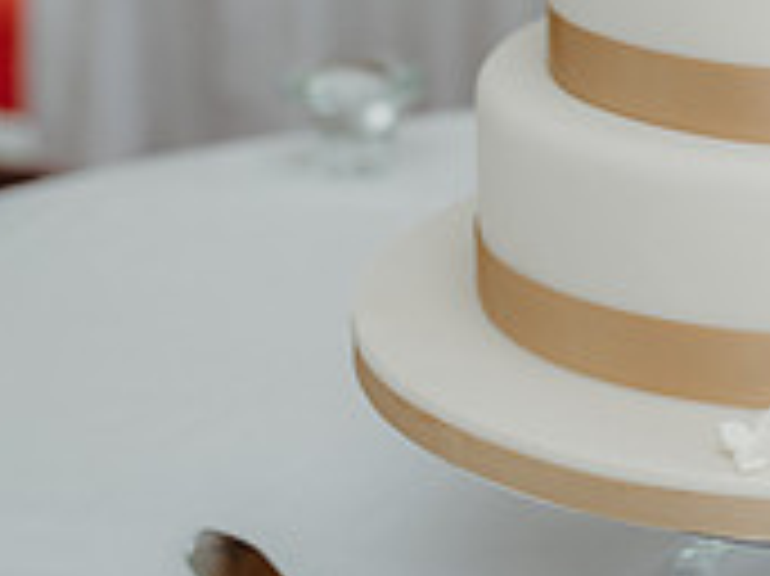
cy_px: -101
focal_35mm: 128
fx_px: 2845
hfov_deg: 15.3
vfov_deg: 11.4
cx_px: 673
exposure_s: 1/200
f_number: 2.2
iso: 800
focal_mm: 35
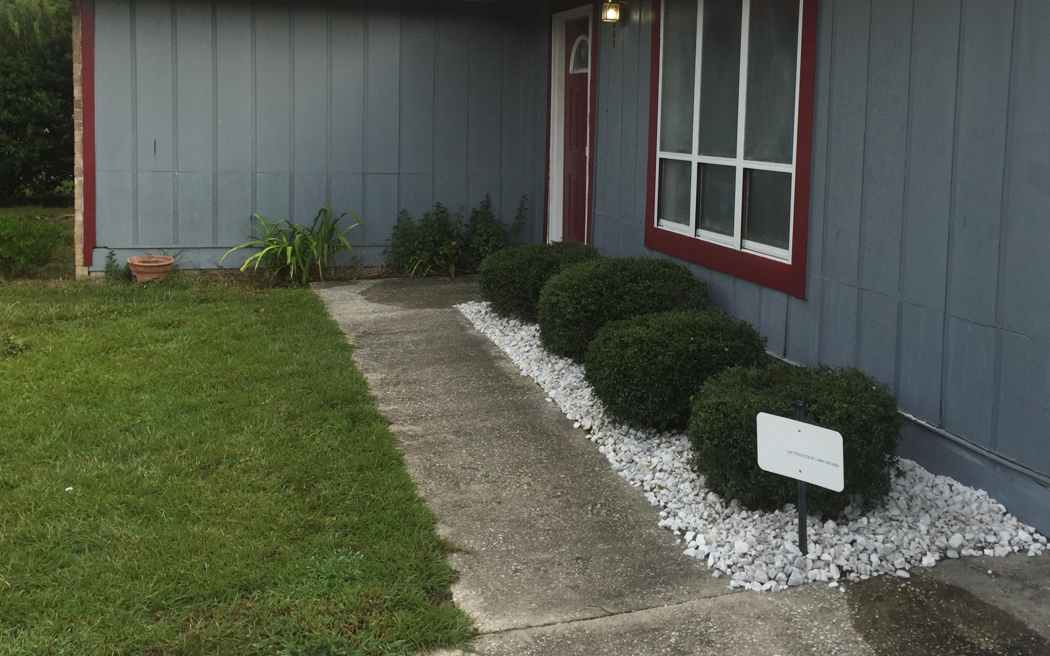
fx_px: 1087
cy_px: 225
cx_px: 557
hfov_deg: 51.5
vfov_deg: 33.3
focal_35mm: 38
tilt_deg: -4.5
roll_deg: -1.0
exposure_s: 1/338
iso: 32
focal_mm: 4.15
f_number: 2.2
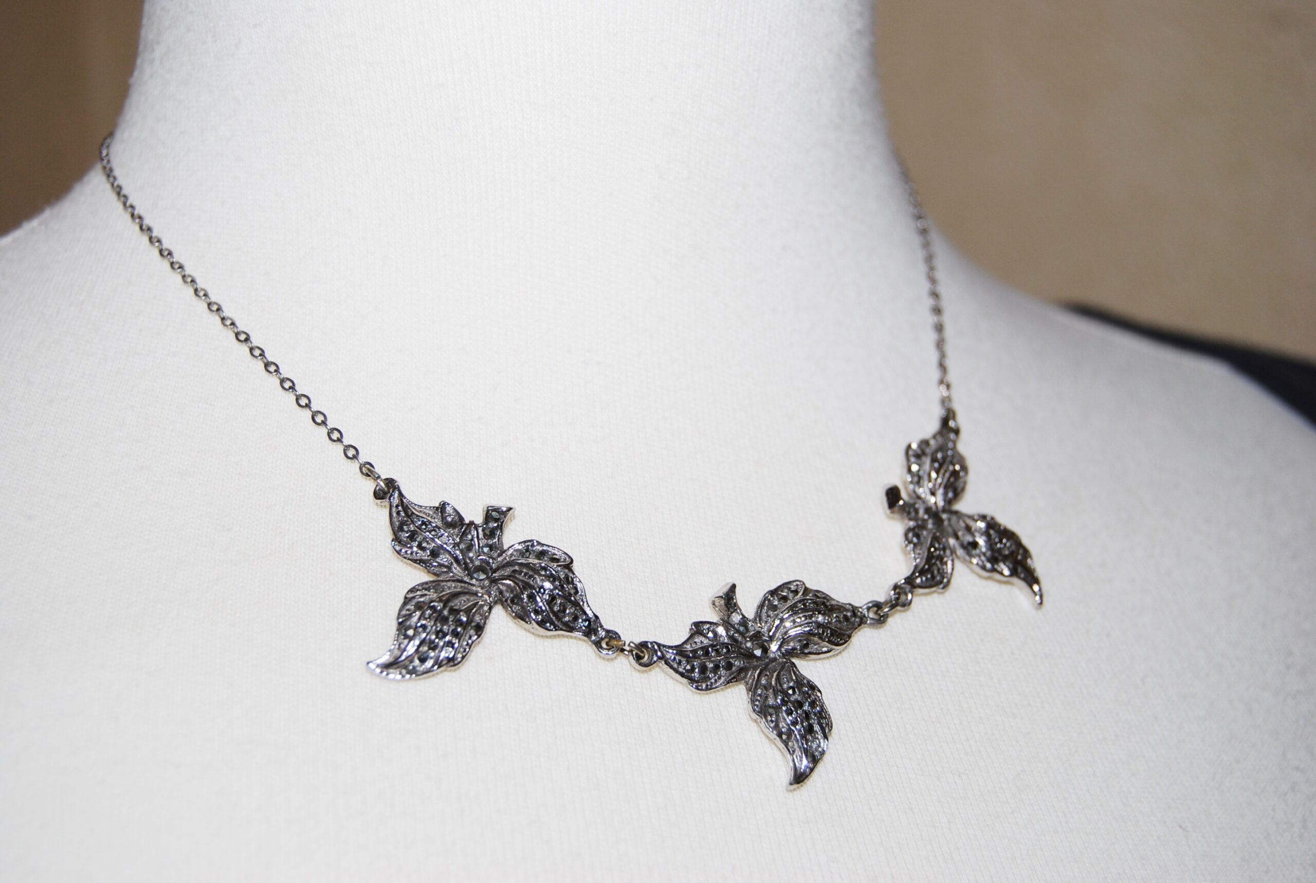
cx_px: 658
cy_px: 442
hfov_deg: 35.0
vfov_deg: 23.9
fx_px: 2088
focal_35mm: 57
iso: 200
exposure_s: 1/60
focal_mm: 38
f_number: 5
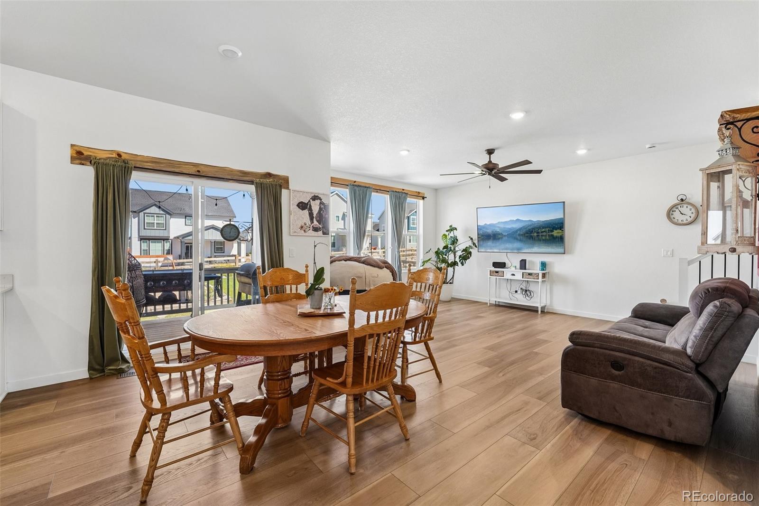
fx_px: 312
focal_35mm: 15
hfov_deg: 101.2
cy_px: 253
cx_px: 380
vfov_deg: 78.1
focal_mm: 14.8
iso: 250
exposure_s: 1/30
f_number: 8
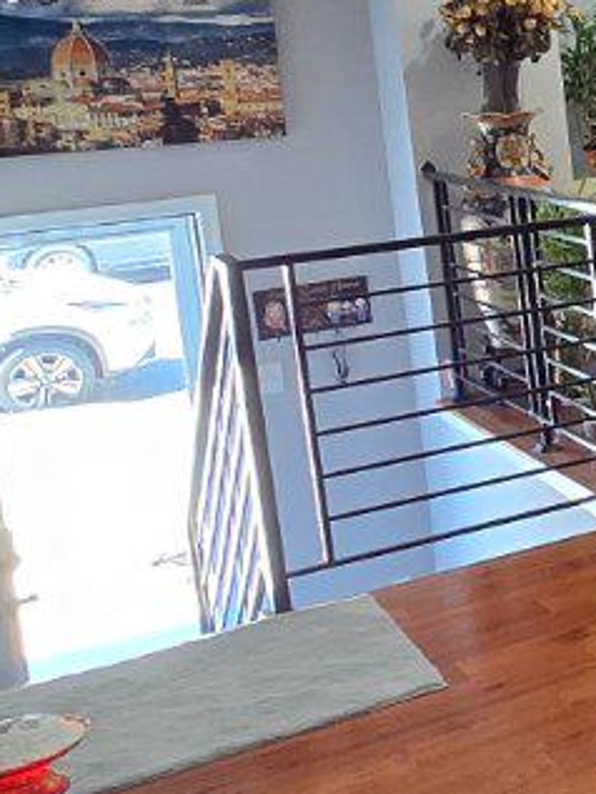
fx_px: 1445
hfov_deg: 16.3
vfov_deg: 30.2
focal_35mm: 63
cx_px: 1275
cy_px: 190
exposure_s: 1/60
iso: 160
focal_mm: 1.7
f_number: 2.2
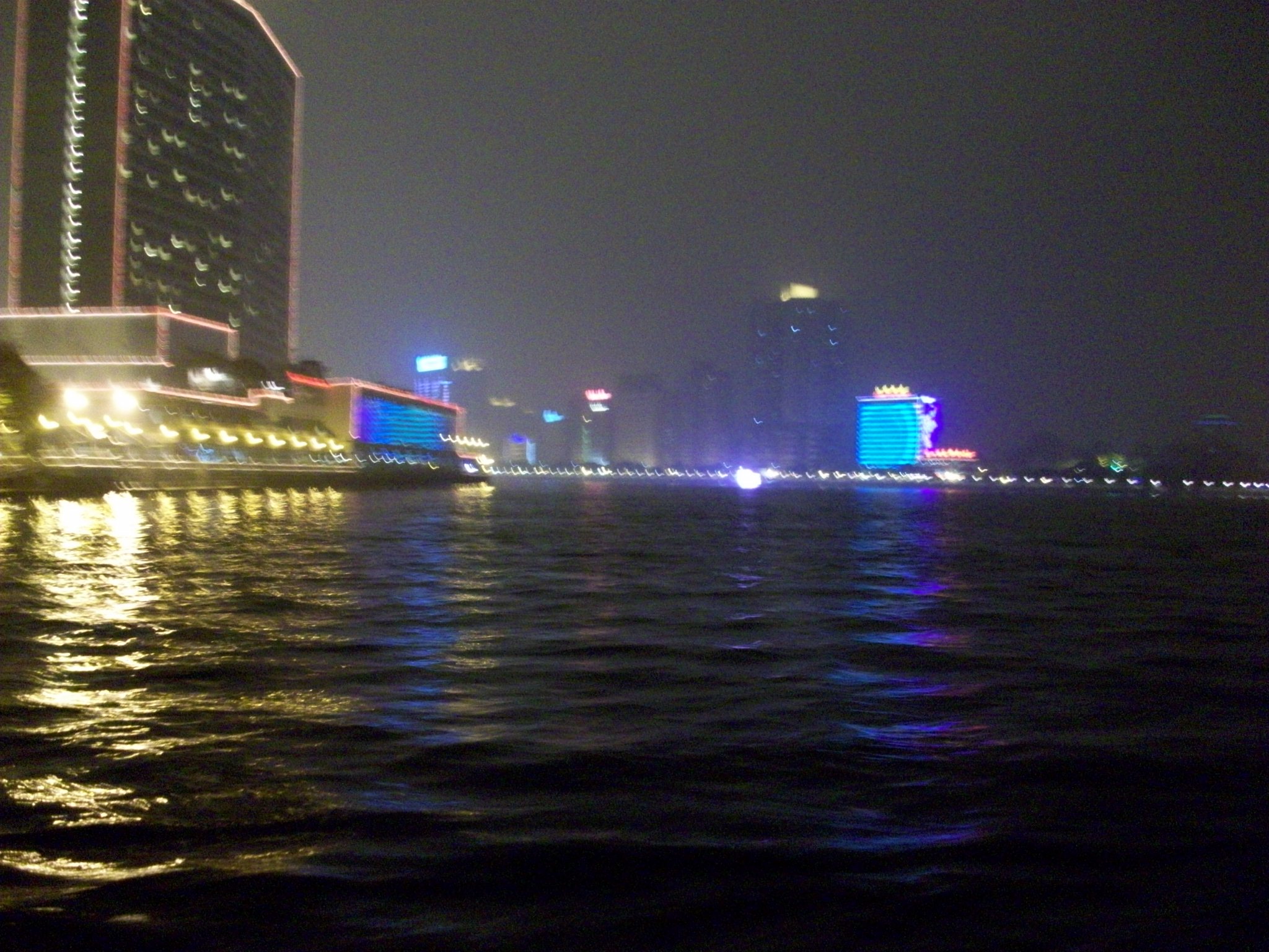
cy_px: 476
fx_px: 1246
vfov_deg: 41.8
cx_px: 634
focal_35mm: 34
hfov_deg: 54.0
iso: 320
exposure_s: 1/4
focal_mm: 5.7
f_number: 2.8
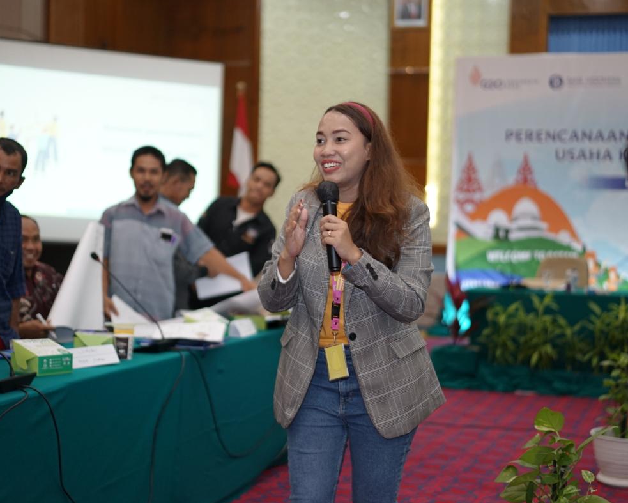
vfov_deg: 24.2
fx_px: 1171
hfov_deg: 30.0
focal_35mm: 63
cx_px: 307
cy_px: 251
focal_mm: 55
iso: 800
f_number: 1.8
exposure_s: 1/125
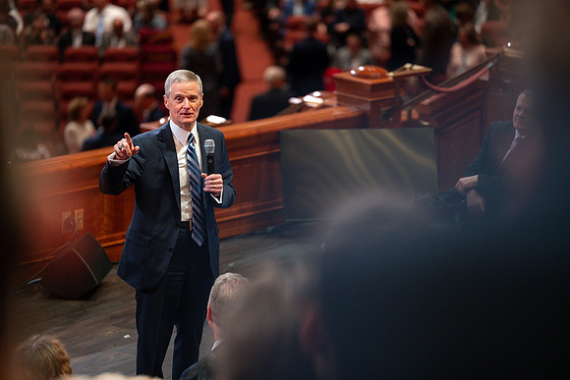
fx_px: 3167
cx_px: 285
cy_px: 190
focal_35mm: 200
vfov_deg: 6.9
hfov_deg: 10.3
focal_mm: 200
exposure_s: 1/200
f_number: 2.8
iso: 1600
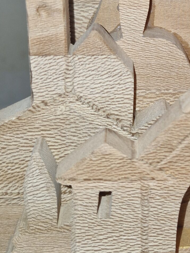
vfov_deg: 30.4
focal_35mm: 62
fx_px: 454
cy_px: 46
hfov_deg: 22.6
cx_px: 196
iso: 160
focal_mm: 5.54
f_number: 1.8
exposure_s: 1/180
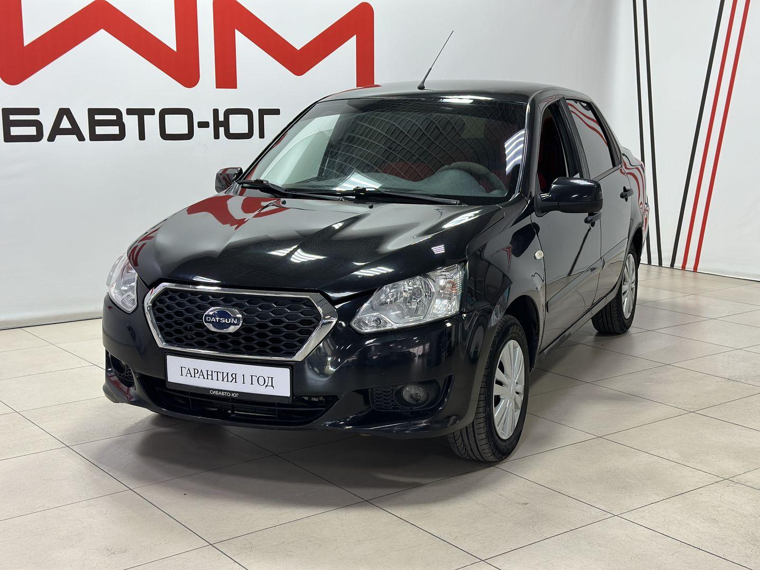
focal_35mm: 48
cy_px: 285
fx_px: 1054
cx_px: 380
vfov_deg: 30.3
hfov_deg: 39.7
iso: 100
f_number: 1.78
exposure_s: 1/100
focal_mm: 6.86
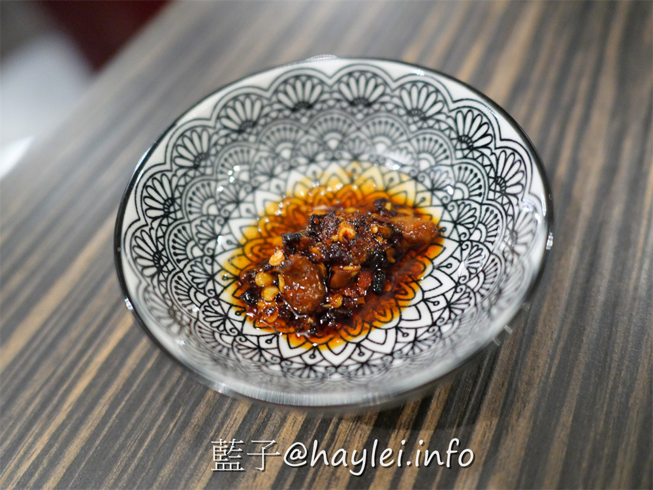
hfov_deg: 60.0
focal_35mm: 30
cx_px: 326
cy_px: 245
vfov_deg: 46.8
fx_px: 566
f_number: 1.7
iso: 3200
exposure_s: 1/50
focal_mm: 15
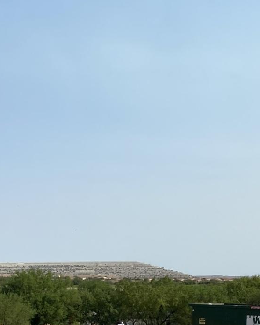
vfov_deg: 24.1
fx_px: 702
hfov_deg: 20.0
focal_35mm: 73
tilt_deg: -5.6
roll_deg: +0.8
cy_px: 368
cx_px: -33
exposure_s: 1/3846
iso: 32
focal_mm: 4.25
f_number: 1.8
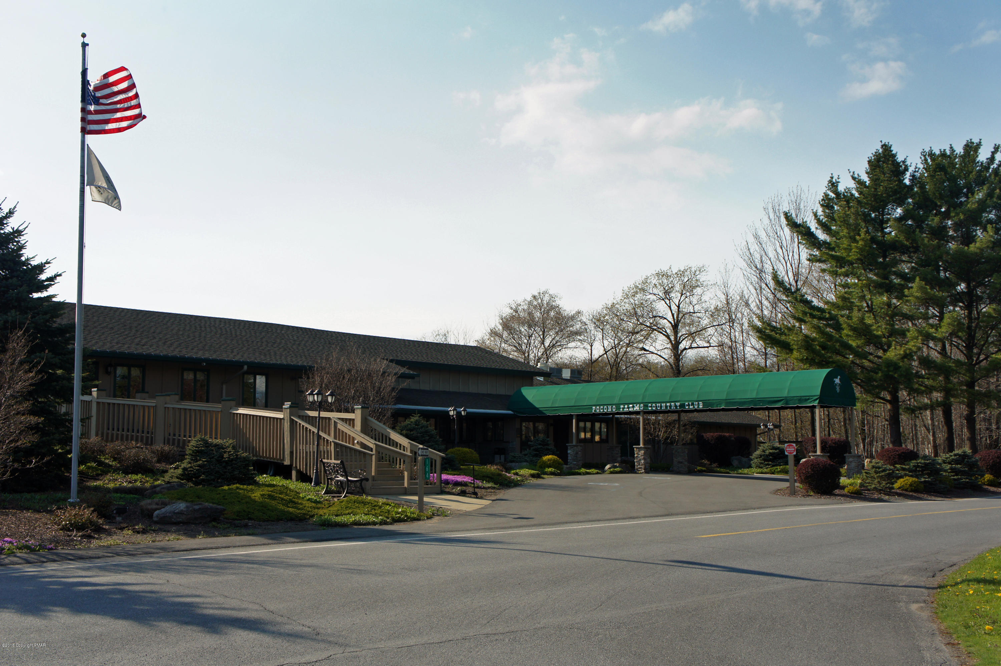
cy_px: 333
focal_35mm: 39
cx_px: 500
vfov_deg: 34.2
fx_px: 1084
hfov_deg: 49.6
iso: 200
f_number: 8
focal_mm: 26
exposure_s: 1/160
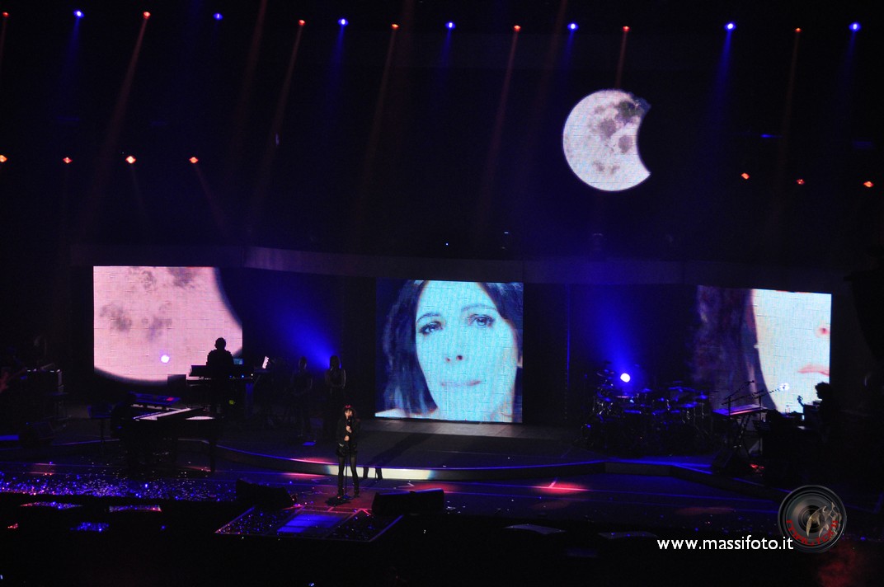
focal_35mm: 120
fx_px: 2943
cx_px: 442
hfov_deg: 17.1
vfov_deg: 11.4
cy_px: 294
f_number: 5
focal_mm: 80
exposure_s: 1/90
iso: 1600
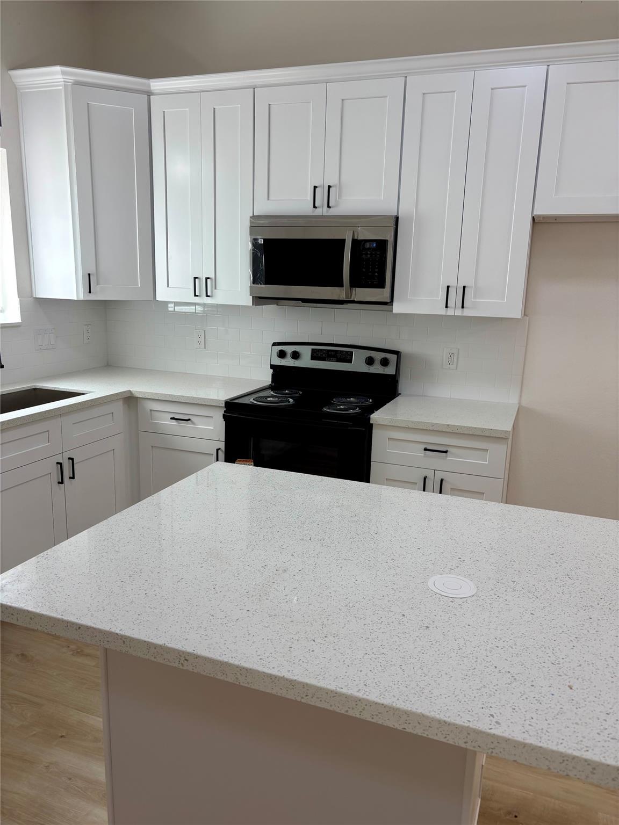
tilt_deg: -13.3
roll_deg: -2.3
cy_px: 412
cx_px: 310
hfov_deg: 53.1
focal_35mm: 26
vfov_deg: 67.3
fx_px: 620
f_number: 1.6
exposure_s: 1/120
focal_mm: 5.96
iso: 40
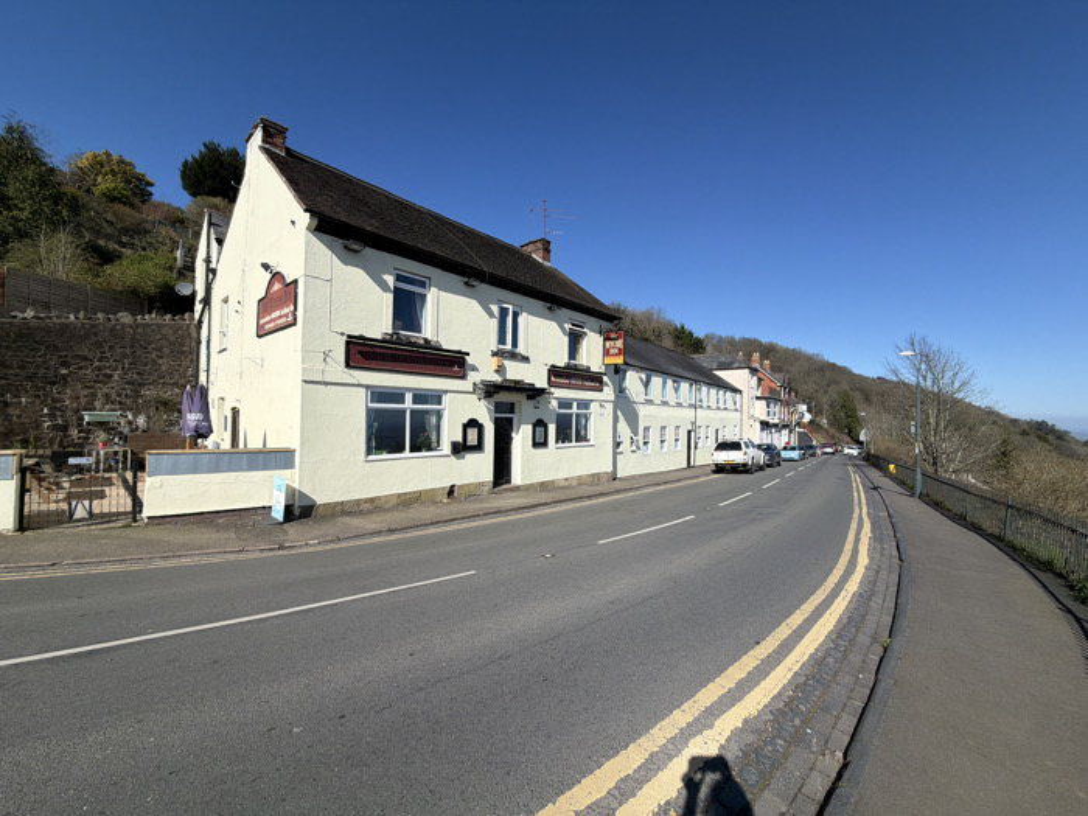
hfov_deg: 102.1
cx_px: 544
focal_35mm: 14
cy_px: 408
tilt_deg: +2.8
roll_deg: -2.1
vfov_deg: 85.7
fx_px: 440
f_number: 2.2
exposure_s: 1/1211
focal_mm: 2.22
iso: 25
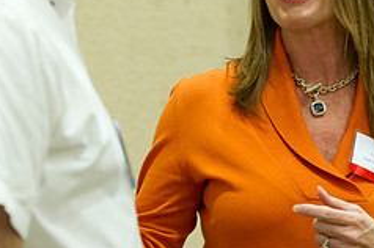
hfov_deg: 8.6
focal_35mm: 239
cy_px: 30
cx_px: 222
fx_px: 2480
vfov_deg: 5.7
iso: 3200
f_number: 2.8
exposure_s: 1/60
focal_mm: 98
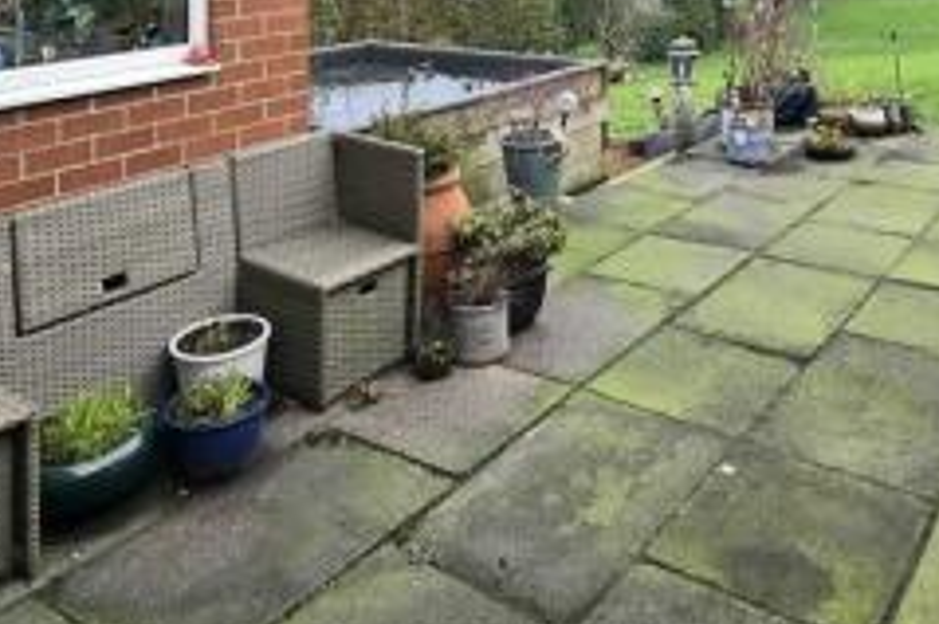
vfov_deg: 32.8
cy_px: -124
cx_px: 611
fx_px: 860
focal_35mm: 33
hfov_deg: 56.3
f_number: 2.2
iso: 50
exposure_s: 1/909
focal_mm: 2.2
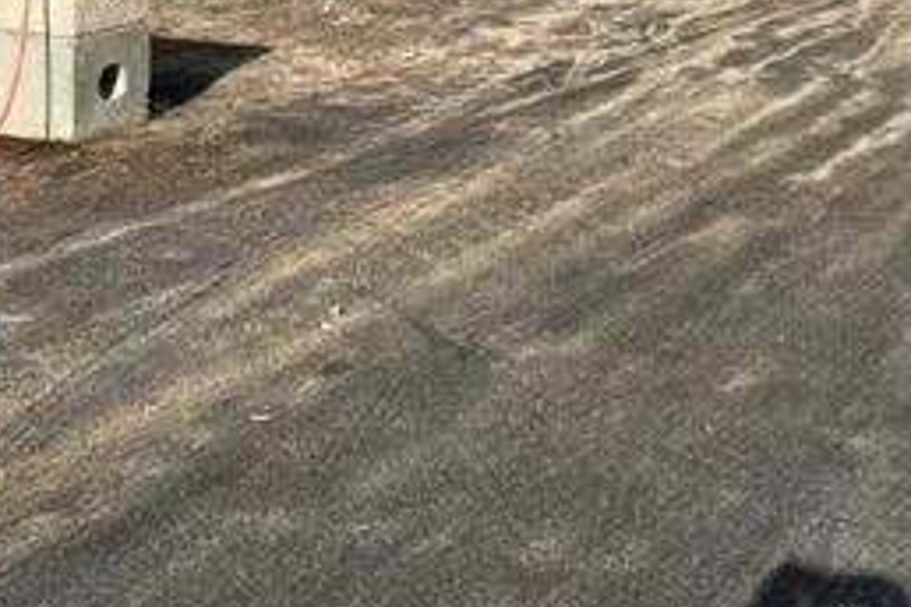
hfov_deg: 29.3
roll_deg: -1.3
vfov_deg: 18.6
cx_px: 745
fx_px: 1695
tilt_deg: -2.9
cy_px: -219
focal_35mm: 67
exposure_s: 1/5882
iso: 50
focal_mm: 5.7
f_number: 1.5
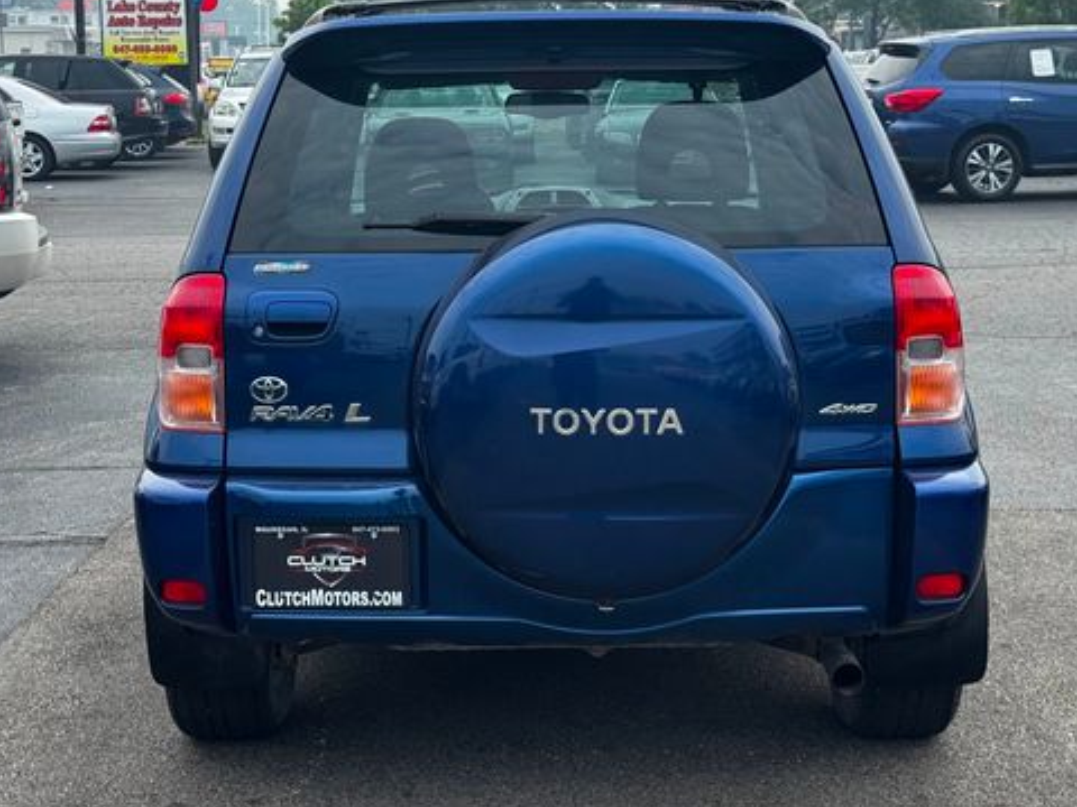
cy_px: 332
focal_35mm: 64
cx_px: 521
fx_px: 1991
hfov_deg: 30.3
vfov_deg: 22.9
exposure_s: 1/1524
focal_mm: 6.76
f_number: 1.78
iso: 64
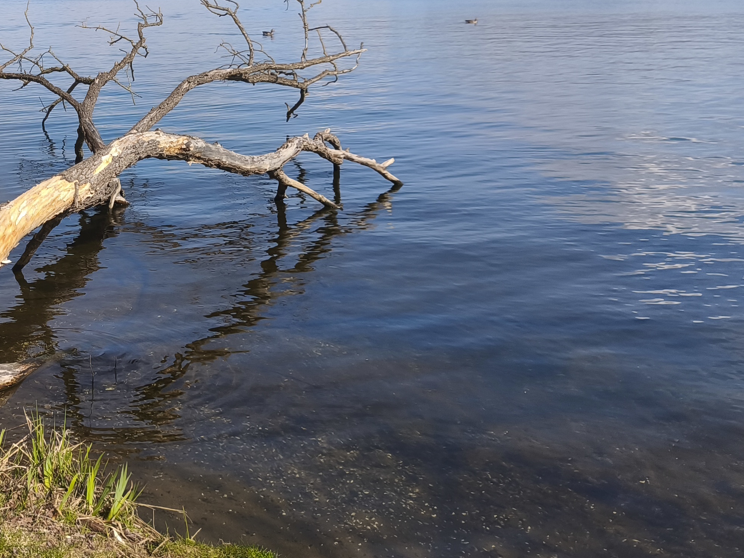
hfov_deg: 35.4
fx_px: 1032
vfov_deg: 29.3
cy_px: 76
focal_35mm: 48
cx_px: -19
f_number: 1.7
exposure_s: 1/1763
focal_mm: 5.35
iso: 80
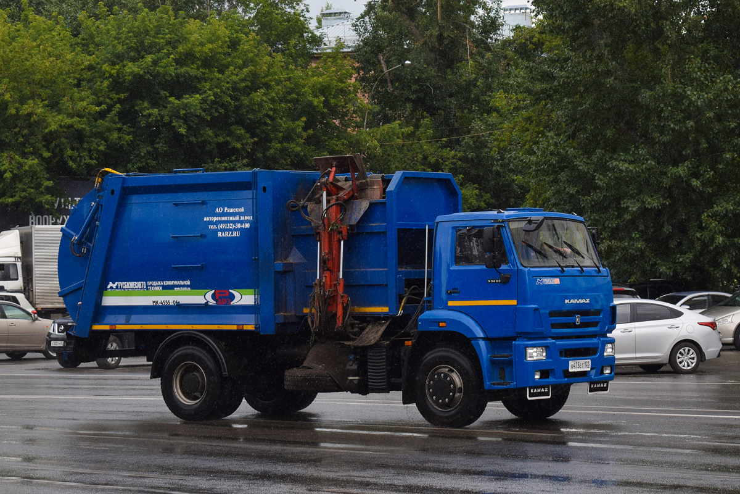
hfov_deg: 24.6
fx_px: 1696
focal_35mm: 82
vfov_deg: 16.6
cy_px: 247
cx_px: 370
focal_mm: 55
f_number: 5.6
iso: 400
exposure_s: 1/1250
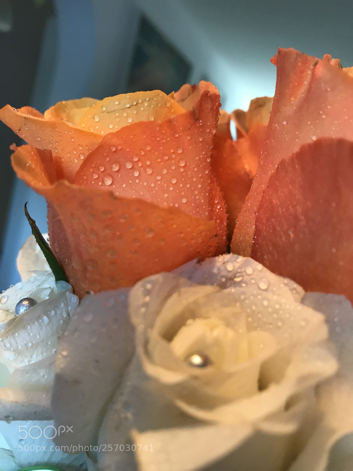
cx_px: 176
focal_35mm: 28
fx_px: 381
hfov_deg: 49.7
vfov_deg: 63.4
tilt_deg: -6.5
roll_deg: -14.6
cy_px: 236
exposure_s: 1/30
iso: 40
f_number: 1.8
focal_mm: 3.99
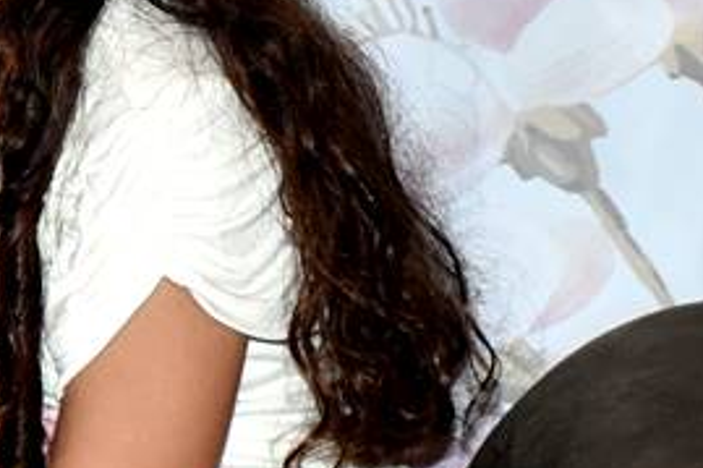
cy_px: 421
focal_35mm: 348
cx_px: -392
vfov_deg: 3.9
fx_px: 6791
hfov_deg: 5.9
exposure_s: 1/100
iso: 800
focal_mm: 52
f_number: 4.8
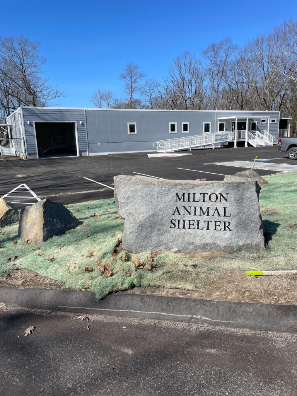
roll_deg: +3.4
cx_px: 148
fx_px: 297
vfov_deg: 67.3
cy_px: 198
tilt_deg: -10.3
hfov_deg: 53.1
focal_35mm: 26
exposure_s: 1/3731
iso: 32
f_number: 1.6
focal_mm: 4.2
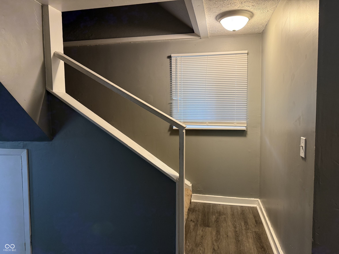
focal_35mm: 24
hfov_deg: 71.6
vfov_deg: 56.8
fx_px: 235
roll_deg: +1.1
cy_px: 127
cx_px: 170
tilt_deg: -0.8
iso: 250
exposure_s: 1/60
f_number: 1.78
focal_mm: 6.76
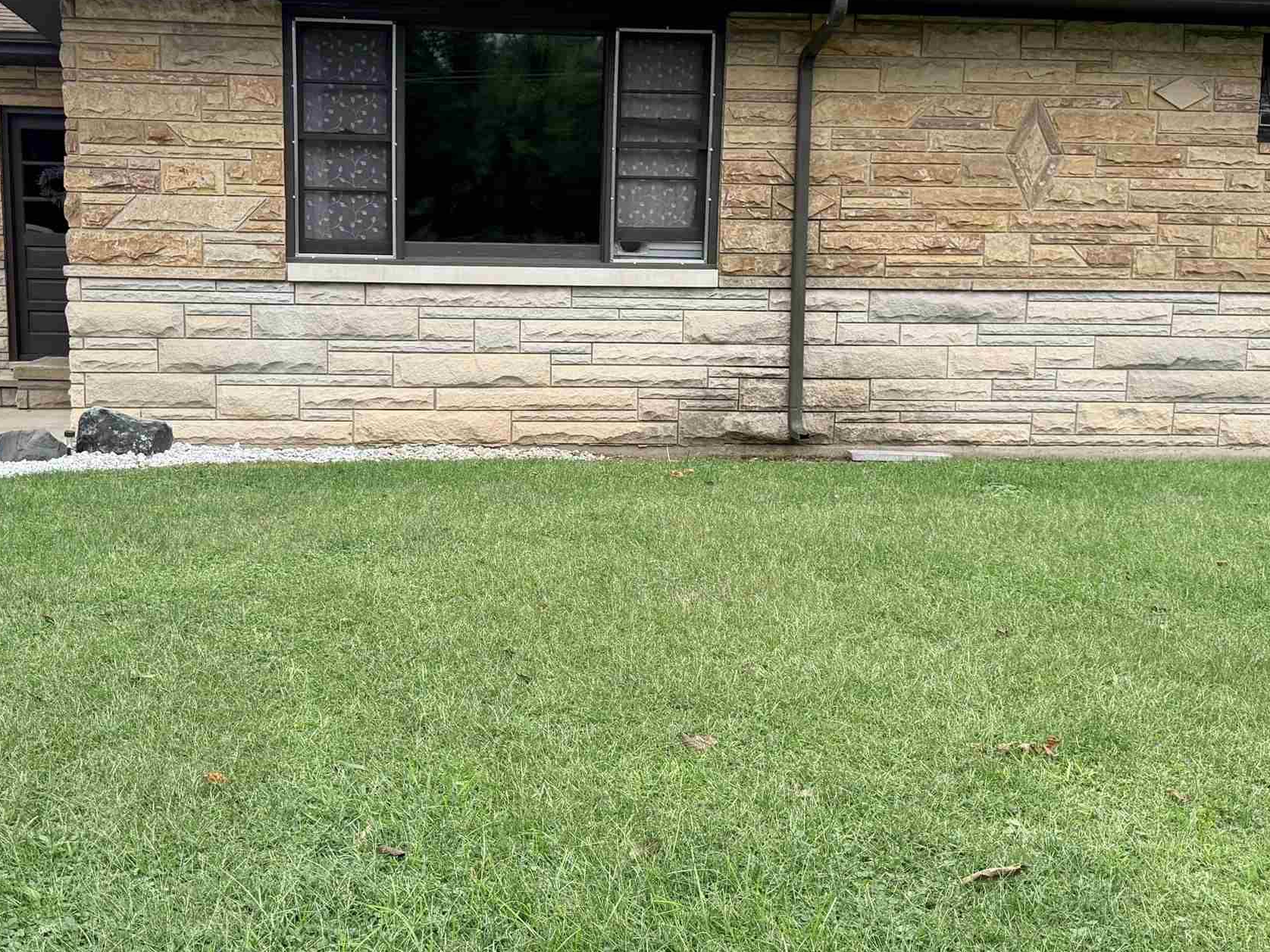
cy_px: 468
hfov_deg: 42.8
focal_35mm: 44
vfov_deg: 32.9
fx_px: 1614
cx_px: 512
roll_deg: -0.9
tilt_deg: -7.6
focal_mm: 6.76
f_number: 1.78
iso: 100
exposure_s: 1/1553
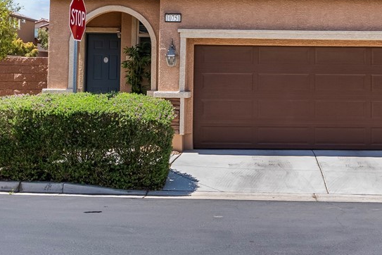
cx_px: 267
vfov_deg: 22.2
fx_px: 637
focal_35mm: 60
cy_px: 37
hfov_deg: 33.0
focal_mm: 20
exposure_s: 1/8000
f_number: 8
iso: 400
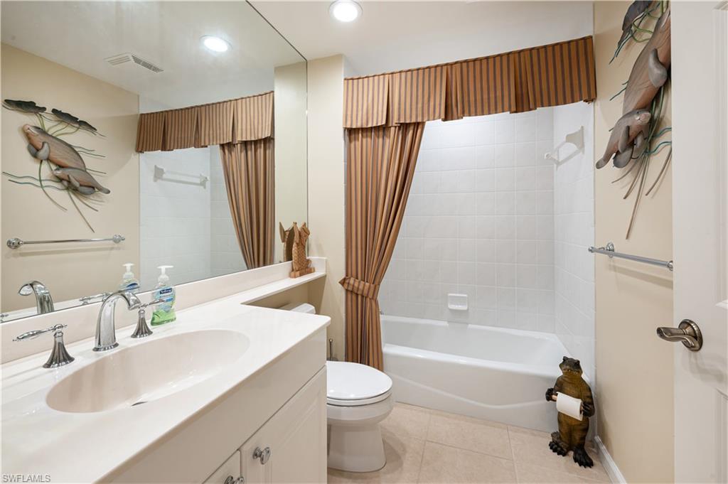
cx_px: 364
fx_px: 283
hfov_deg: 104.3
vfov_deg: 81.1
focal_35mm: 14
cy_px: 242
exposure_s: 1/13
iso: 200
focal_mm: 14
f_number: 11
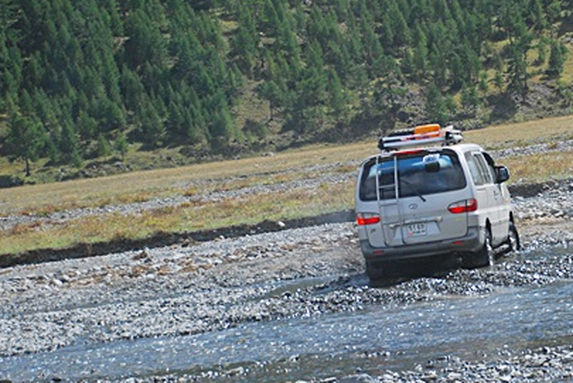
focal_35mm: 172
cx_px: 545
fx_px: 2741
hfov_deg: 11.8
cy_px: 267
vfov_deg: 8.0
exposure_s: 1/1600
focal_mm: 58
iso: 400
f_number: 5.6
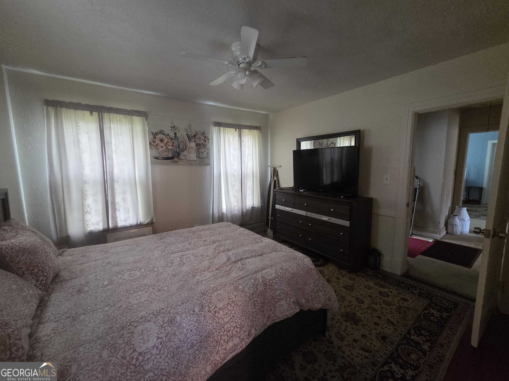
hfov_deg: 106.2
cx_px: 254
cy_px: 190
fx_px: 191
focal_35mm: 13
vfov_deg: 89.9
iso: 1000
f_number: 2.2
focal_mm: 2.2
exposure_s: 1/60
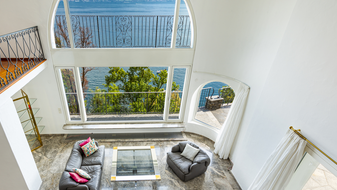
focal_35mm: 21
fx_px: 188
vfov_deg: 53.3
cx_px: 134
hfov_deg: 82.8
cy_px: 113
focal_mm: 14
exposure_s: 1/10
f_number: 9
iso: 100
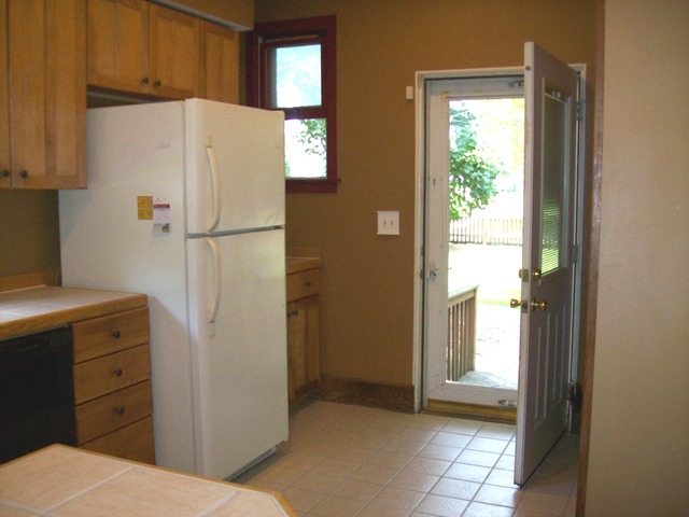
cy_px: 258
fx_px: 717
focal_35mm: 36
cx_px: 344
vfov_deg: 39.7
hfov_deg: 51.4
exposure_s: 1/64
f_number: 2.7
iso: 200
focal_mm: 6
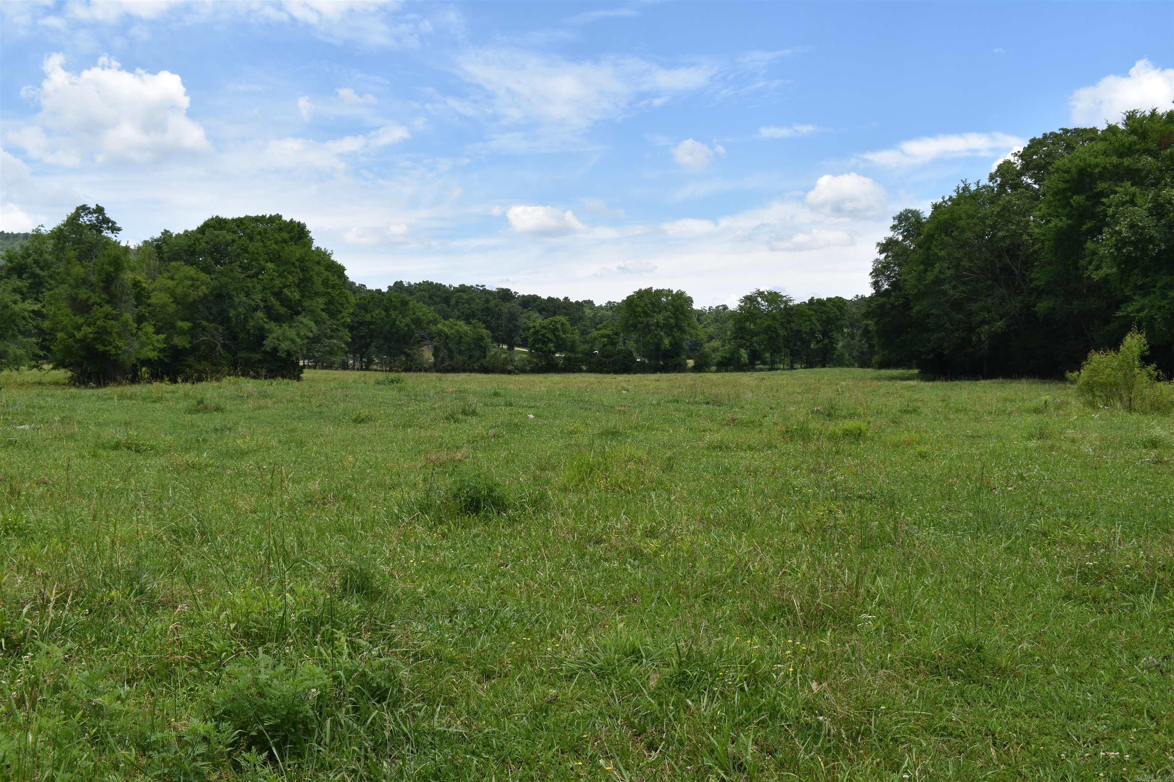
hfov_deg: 53.1
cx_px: 587
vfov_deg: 36.9
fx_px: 1174
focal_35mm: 36
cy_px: 391
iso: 110
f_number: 8
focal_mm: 24
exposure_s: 1/250
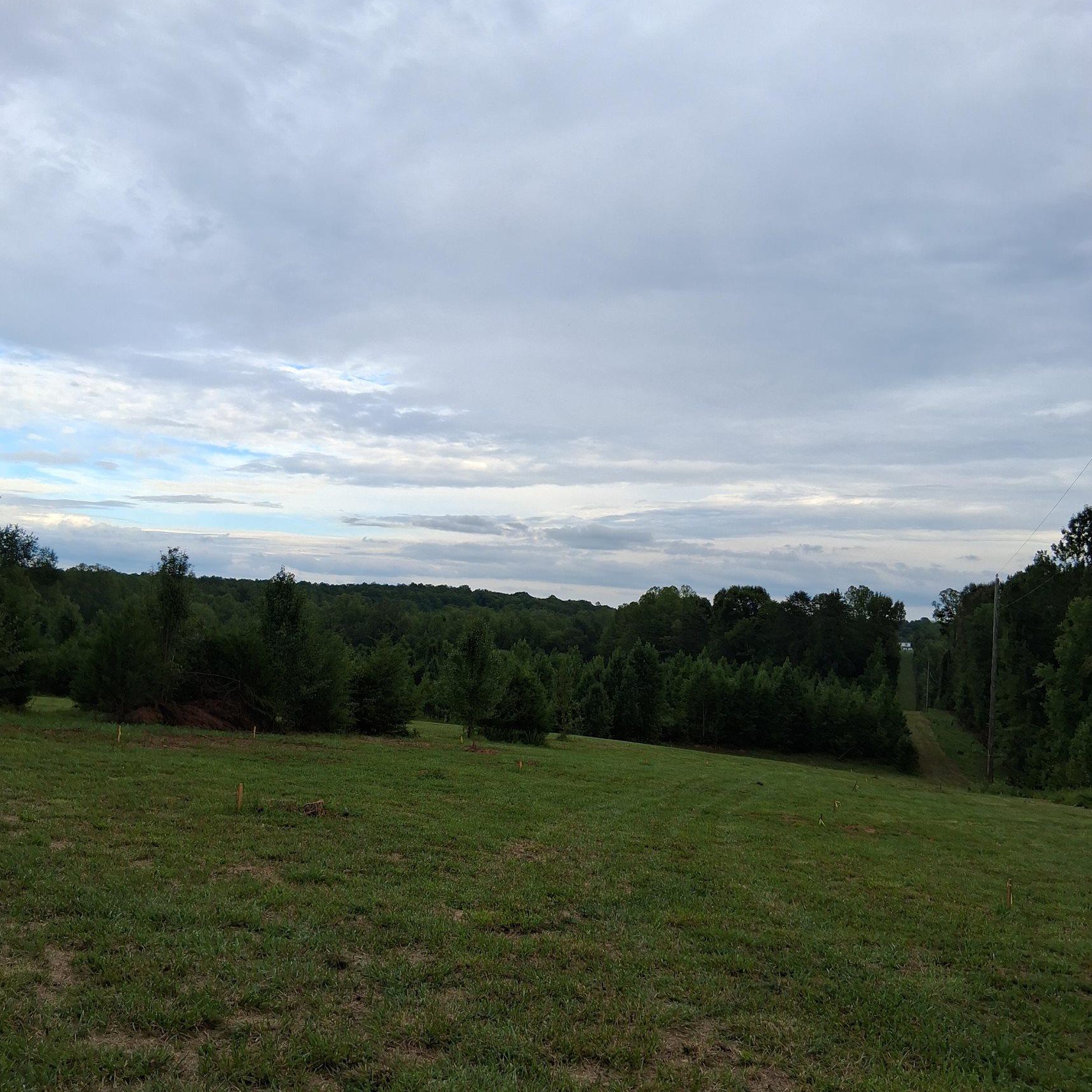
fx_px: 1106
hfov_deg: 52.5
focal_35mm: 31
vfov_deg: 52.5
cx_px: 541
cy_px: 568
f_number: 1.8
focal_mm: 3.98
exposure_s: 1/256
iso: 25
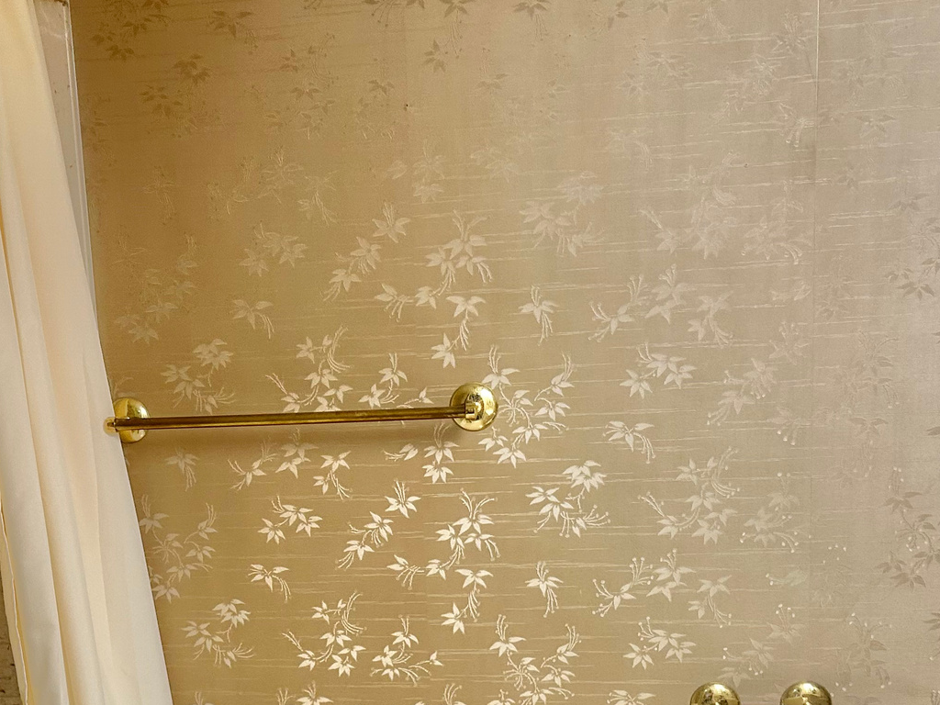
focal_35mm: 52
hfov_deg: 36.4
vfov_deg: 27.2
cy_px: 607
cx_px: 296
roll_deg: +3.2
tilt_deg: -12.9
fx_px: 1412
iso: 125
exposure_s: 1/120
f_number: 1.5
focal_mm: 5.7
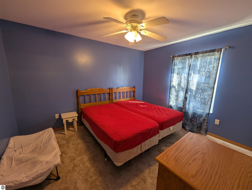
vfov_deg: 90.1
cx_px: 126
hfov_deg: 106.1
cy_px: 95
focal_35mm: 13
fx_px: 95
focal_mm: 1.95
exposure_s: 1/40
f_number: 2.2
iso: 64
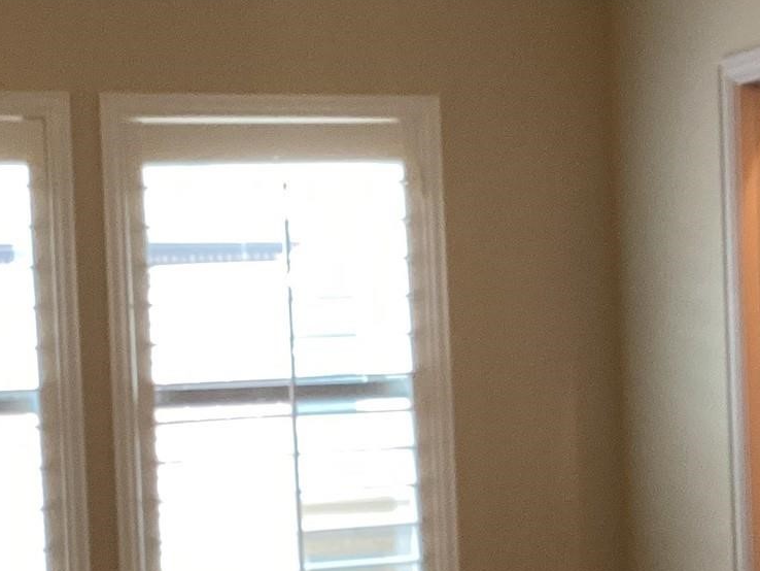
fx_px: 1889
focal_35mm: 86
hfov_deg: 22.7
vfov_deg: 17.1
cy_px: 403
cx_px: 274
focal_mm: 3.3
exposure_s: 1/60
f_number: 2.4
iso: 160
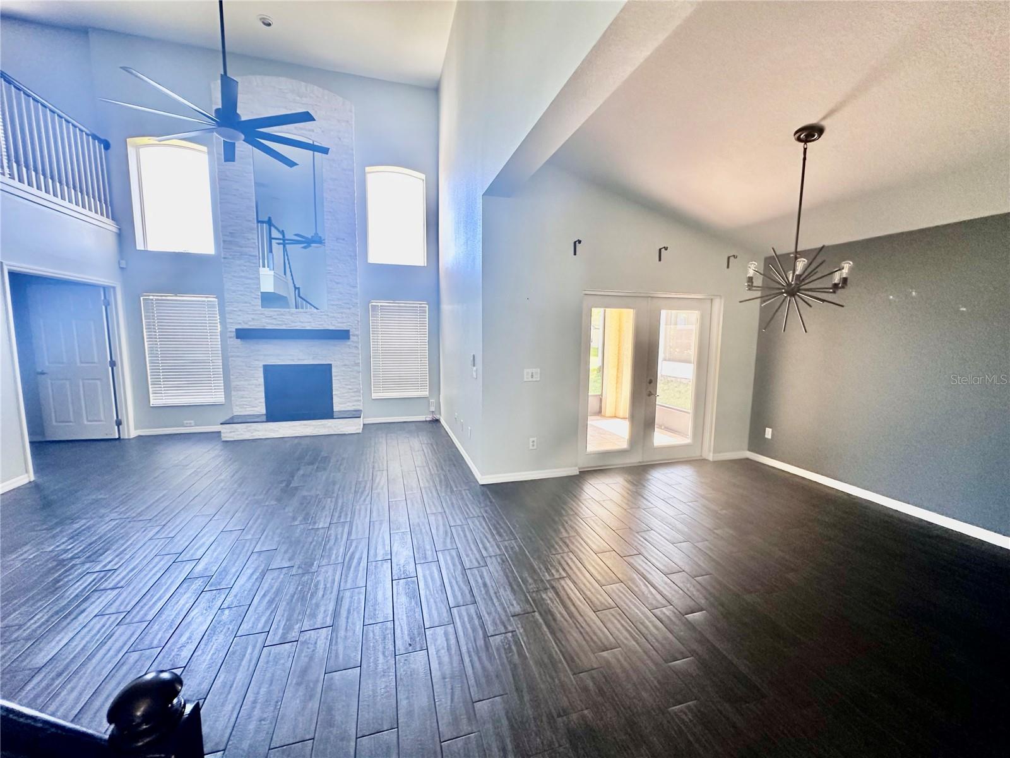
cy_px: 379
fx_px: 408
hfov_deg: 102.1
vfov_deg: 85.7
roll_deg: -1.9
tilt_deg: -5.2
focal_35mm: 14
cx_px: 505
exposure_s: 1/120
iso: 200
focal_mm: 2.22
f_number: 2.2
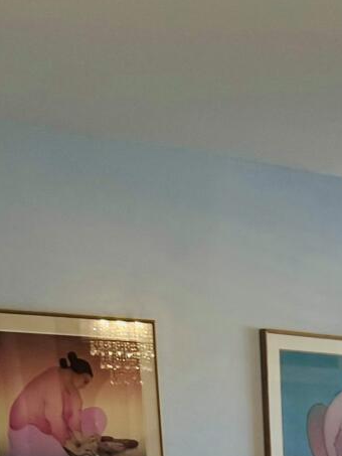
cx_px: 558
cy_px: 890
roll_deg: -1.3
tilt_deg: -16.4
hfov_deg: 13.0
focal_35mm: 106
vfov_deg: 15.2
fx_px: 1396
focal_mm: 6.86
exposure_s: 1/120
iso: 80
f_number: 1.78
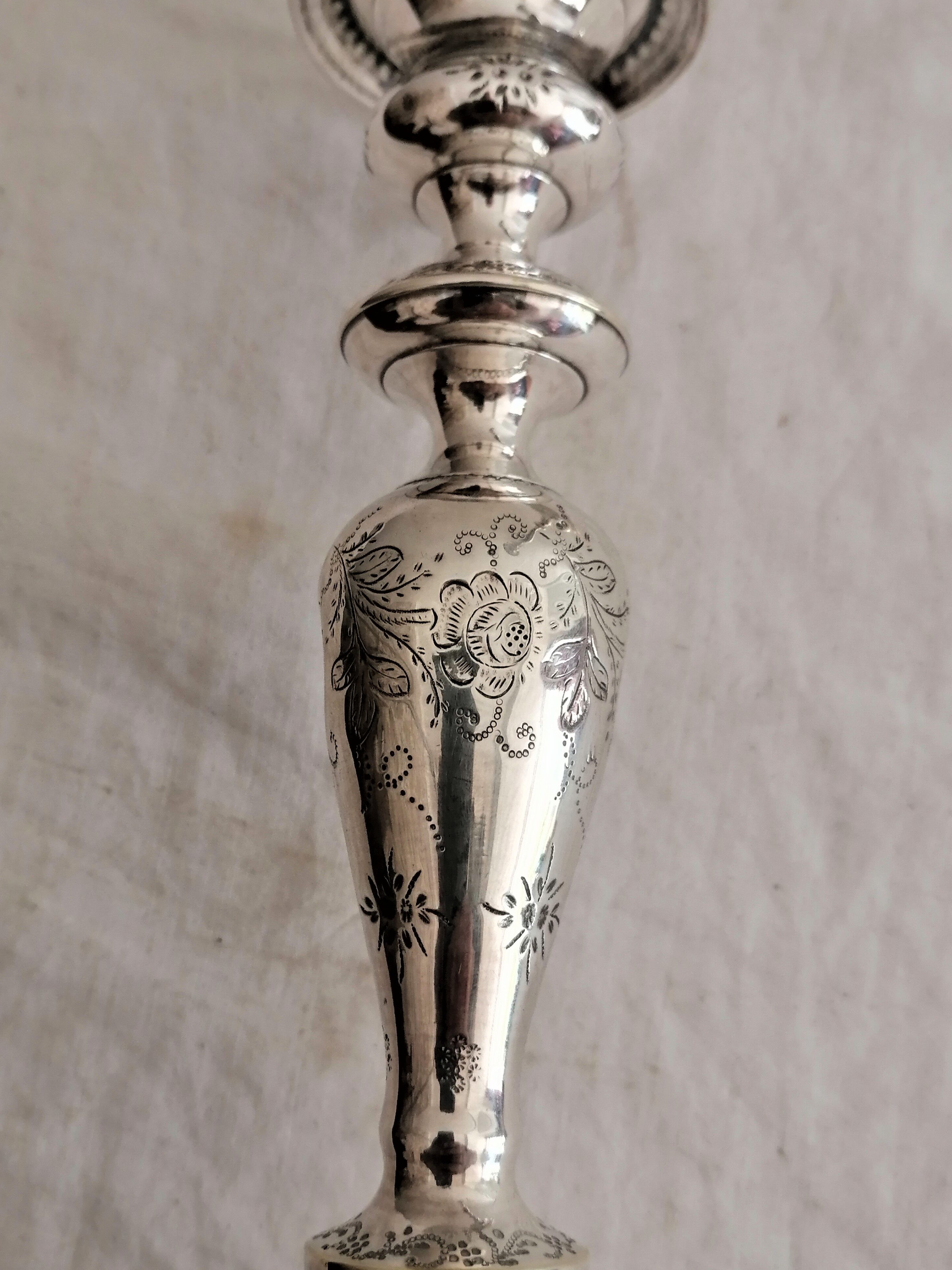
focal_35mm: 36
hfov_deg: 39.7
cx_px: 486
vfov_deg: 51.4
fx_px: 1320
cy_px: 623
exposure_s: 1/50
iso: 80
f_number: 1.8
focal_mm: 5.4
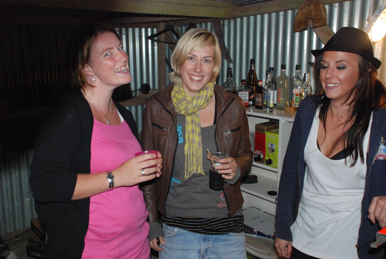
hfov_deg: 53.1
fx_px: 386
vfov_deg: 37.0
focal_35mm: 36
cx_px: 193
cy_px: 130
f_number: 5.6
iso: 1600
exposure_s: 1/60
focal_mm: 24
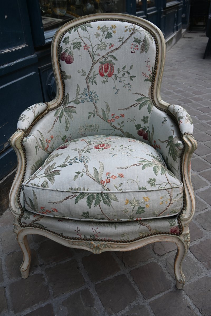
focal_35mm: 32
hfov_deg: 41.7
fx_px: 277
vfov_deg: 59.5
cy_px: 158
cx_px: 106
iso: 200
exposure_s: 1/250
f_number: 4.5
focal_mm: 21
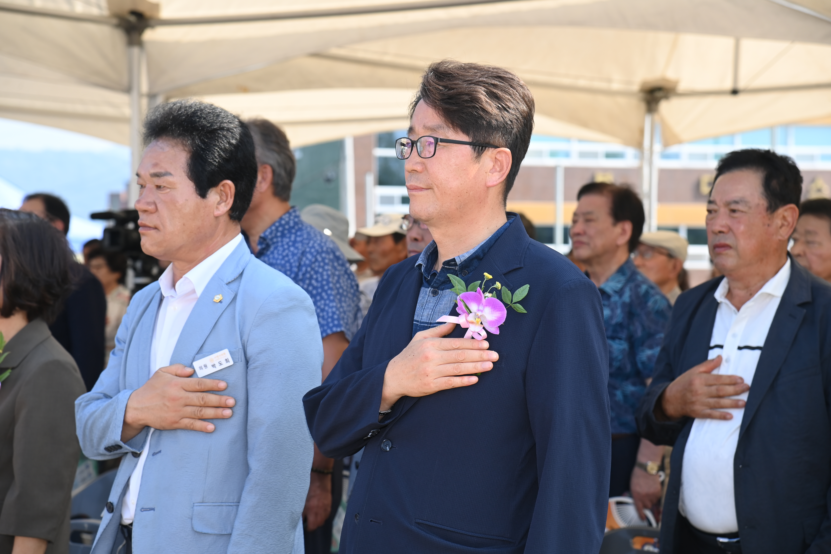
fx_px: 2262
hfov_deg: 20.8
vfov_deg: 14.0
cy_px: 277
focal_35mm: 98
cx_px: 416
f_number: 7.1
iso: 400
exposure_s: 1/400
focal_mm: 98
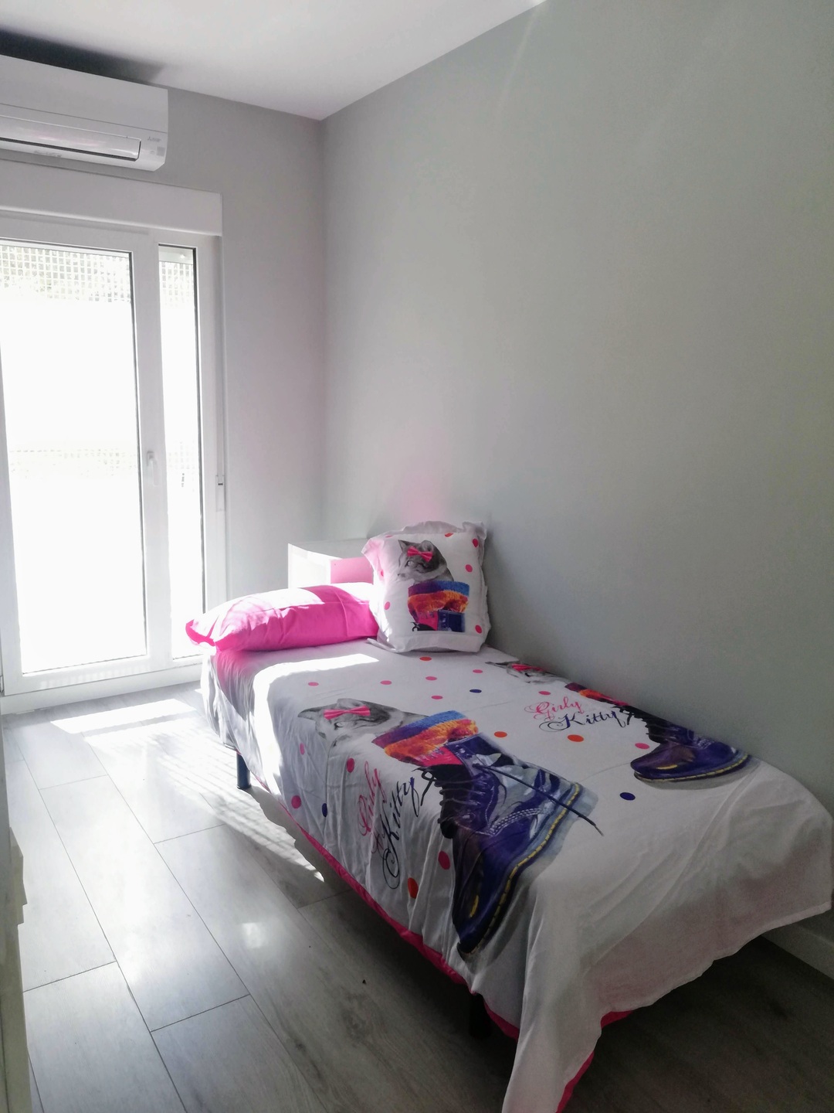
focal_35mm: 27
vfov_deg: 65.3
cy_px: 556
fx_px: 867
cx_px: 417
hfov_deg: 51.4
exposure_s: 1/50
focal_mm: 3.81
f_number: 2.2
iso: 200
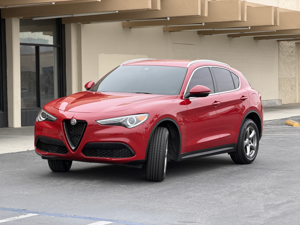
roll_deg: +0.5
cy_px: 112
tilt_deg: -2.5
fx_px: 867
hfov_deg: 19.6
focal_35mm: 100
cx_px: 150
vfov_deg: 14.8
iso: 50
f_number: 2.8
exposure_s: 1/306
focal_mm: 16.89
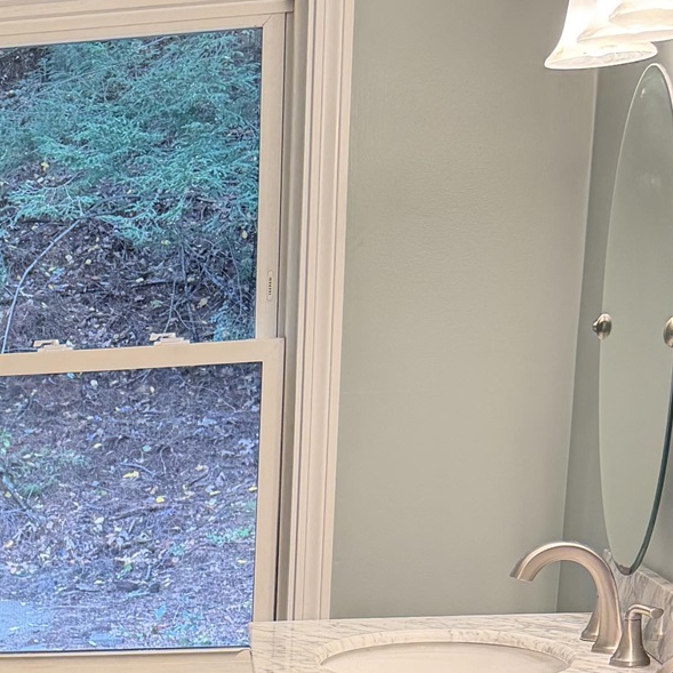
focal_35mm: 83
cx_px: -170
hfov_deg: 19.5
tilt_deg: -18.8
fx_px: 1826
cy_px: 955
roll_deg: +2.8
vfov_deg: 18.8
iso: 160
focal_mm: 6.76
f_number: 1.78
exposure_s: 1/120
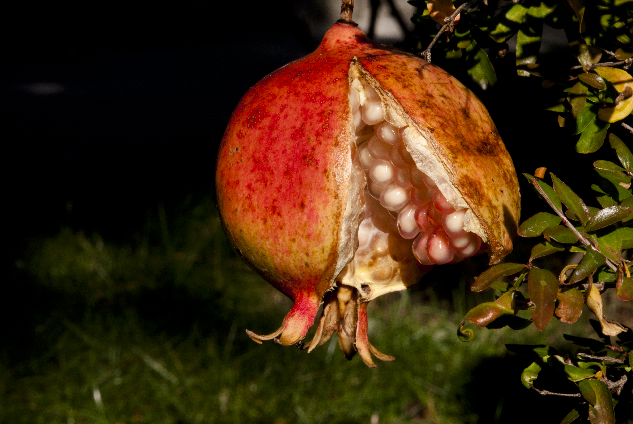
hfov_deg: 22.6
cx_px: 316
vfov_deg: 15.2
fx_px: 1584
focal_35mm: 90
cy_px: 212
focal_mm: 60
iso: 200
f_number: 32
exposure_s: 1/50
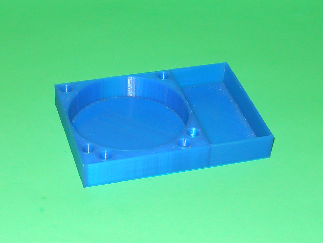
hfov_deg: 63.4
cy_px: 122
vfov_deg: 49.8
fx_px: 261
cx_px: 162
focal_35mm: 28
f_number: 2.7
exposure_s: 1/25
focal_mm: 5
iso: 80
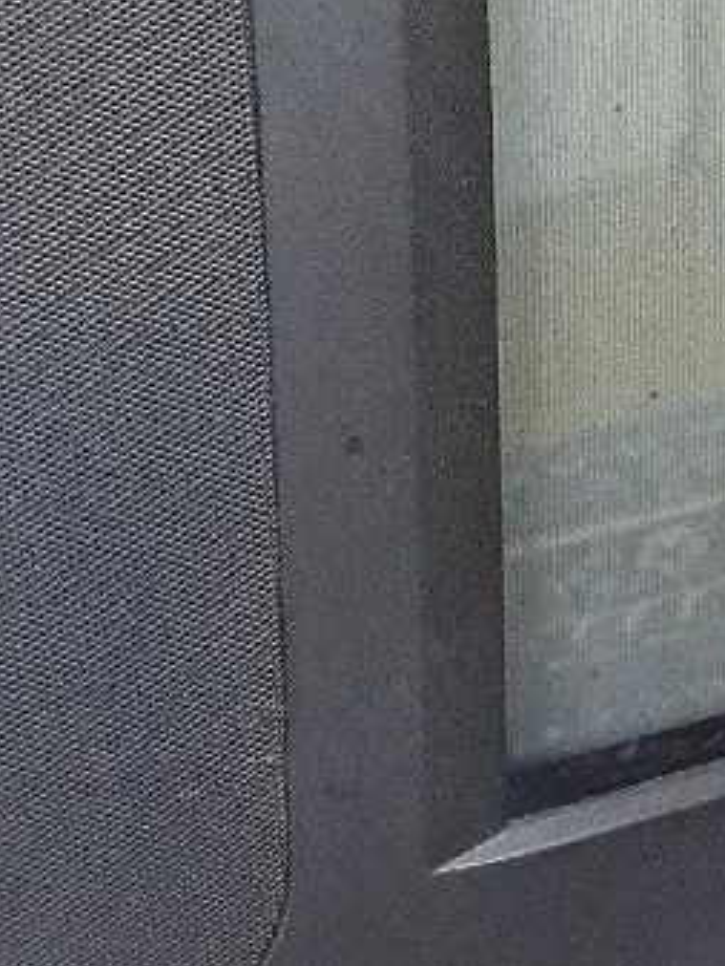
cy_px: -42
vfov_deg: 19.9
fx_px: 2651
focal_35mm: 95
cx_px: 765
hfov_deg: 15.2
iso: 640
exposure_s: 1/25
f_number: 1.8
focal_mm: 5.23
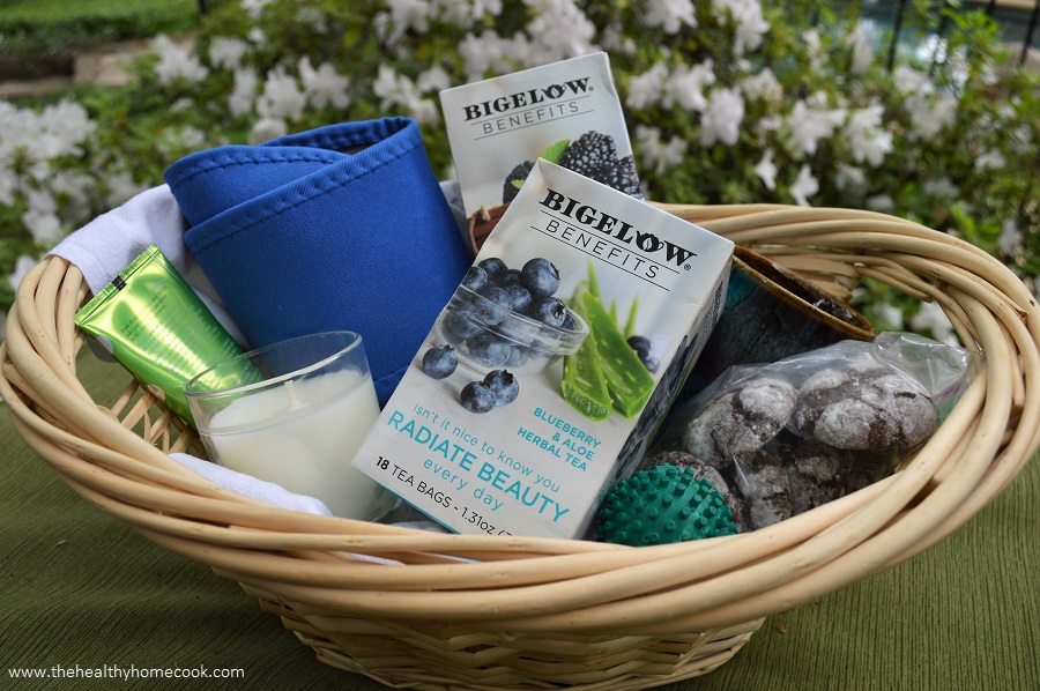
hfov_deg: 62.0
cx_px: 520
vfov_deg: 43.5
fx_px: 866
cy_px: 346
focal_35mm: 30
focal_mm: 20
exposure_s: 1/60
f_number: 5.6
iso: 100
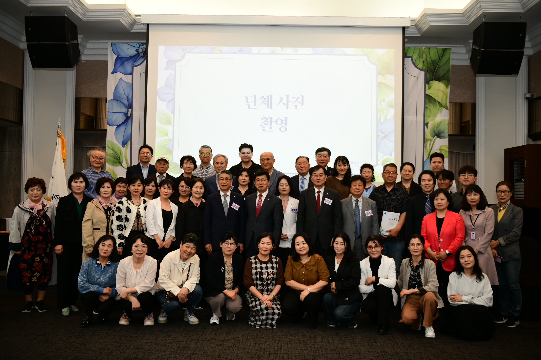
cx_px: 270
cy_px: 180
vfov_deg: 41.1
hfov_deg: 58.7
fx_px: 481
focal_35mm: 32
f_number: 2.8
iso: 1600
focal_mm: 32
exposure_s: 1/250
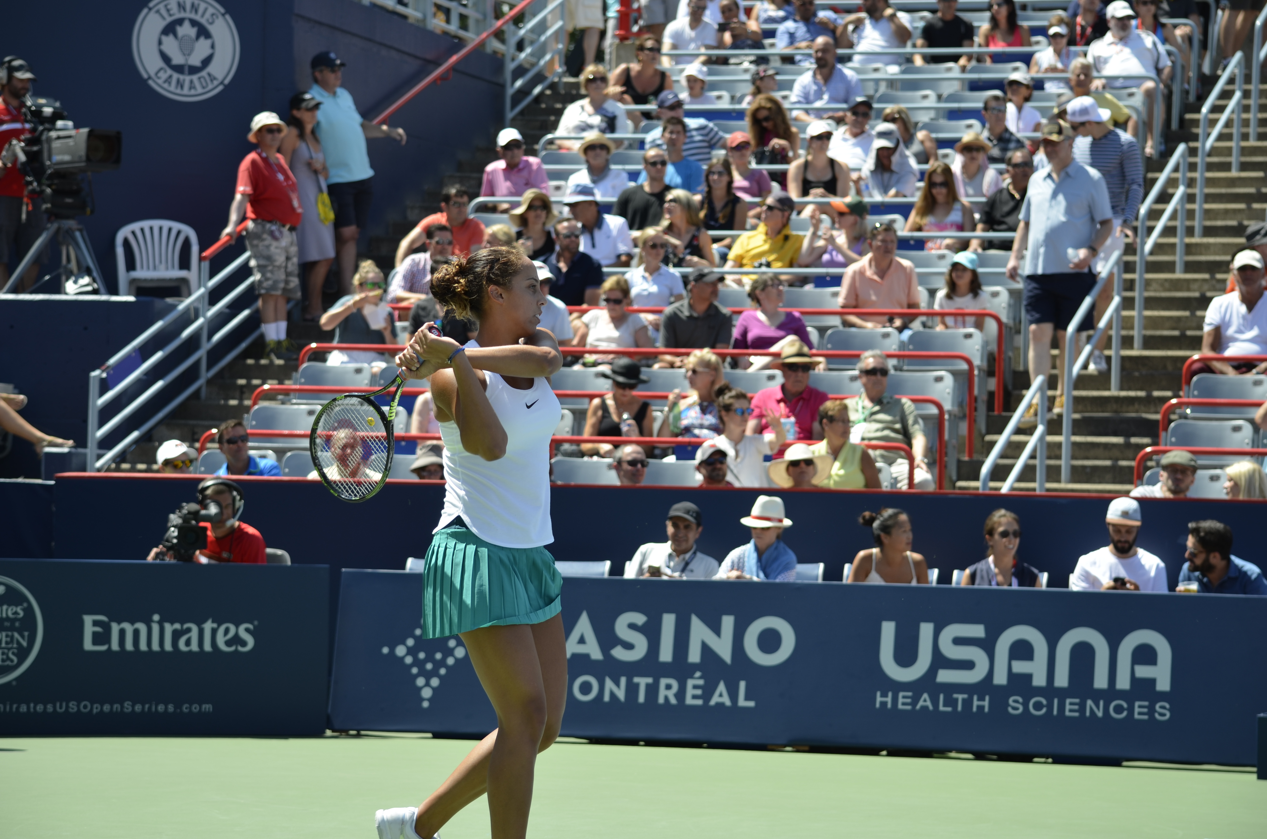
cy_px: 420
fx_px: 4478
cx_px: 634
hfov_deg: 16.1
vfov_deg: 10.7
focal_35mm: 128
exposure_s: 1/400
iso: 100
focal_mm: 85
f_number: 5
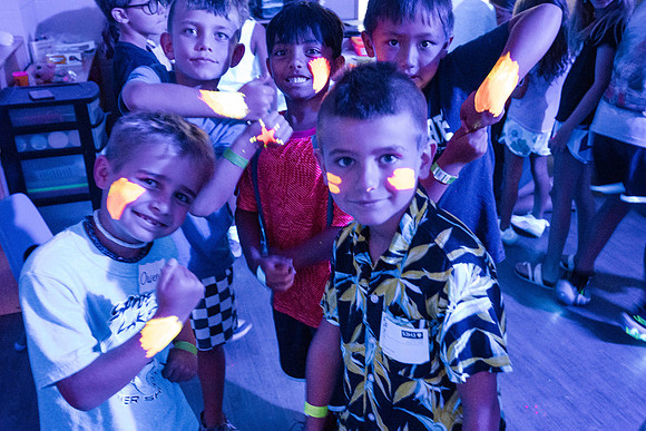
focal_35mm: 31
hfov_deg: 59.6
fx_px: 564
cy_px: 213
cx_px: 323
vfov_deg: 41.8
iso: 25600
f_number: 4
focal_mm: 30
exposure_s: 1/13
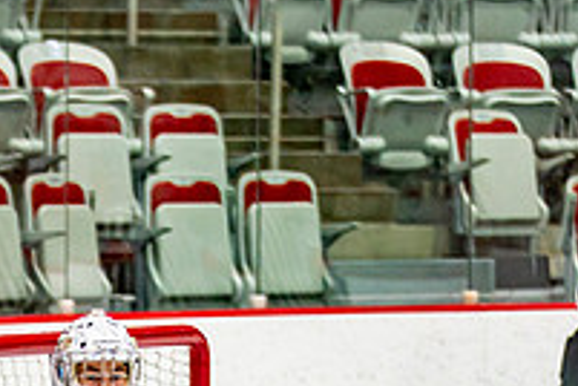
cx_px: -101
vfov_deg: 3.3
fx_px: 6582
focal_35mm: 410
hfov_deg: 5.0
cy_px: 678
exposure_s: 1/640
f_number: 2.8
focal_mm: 102
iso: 1000
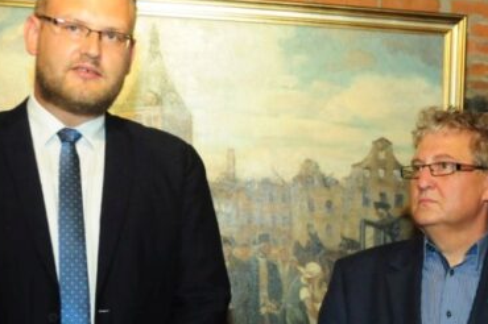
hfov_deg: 23.5
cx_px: 488
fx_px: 1124
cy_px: 351
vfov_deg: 16.0
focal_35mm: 83
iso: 800
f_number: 3.5
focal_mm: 20
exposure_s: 1/125
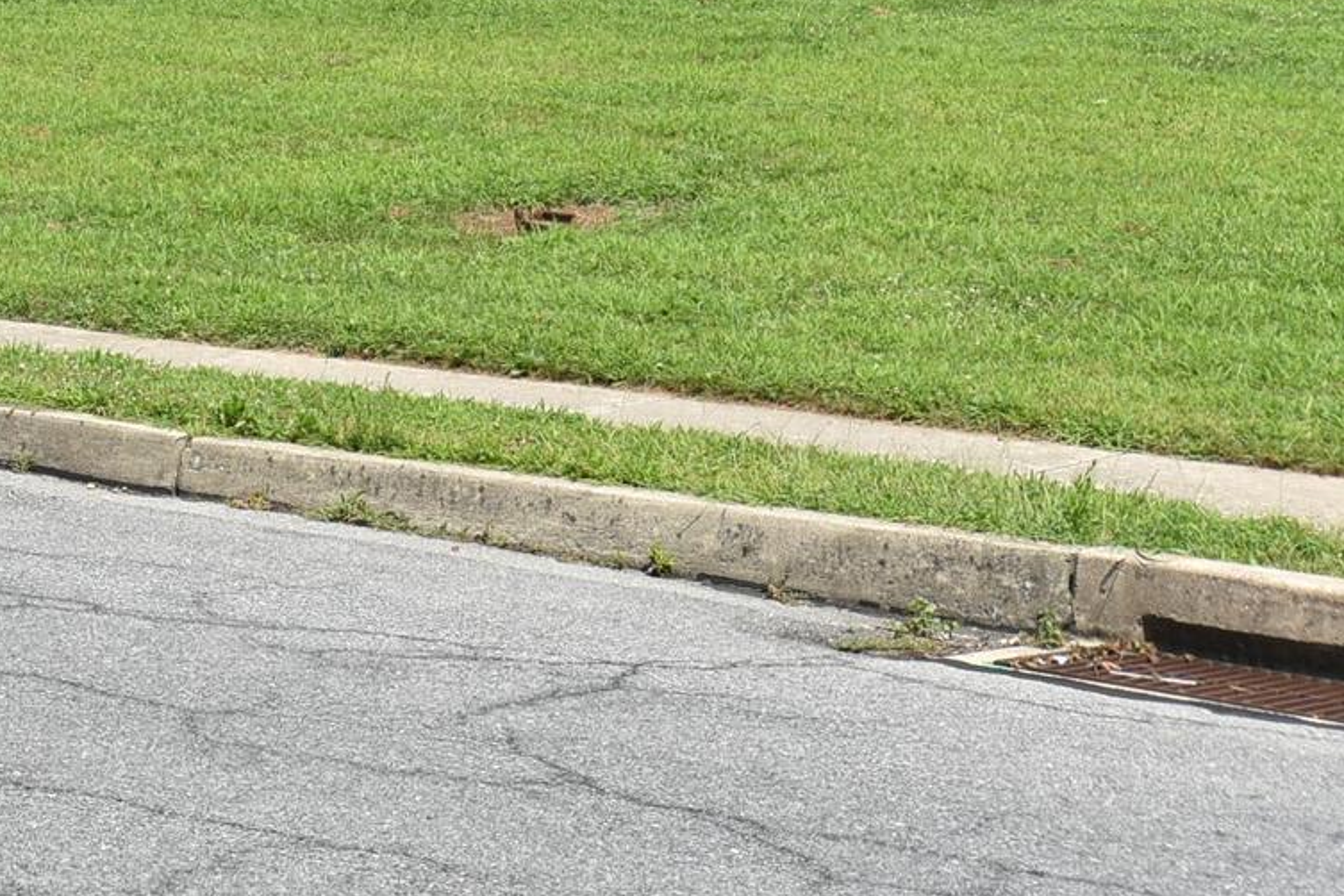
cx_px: -67
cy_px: -77
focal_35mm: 98
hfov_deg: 20.0
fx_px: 3658
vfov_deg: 13.7
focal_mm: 24
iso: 200
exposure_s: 1/500
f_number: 8
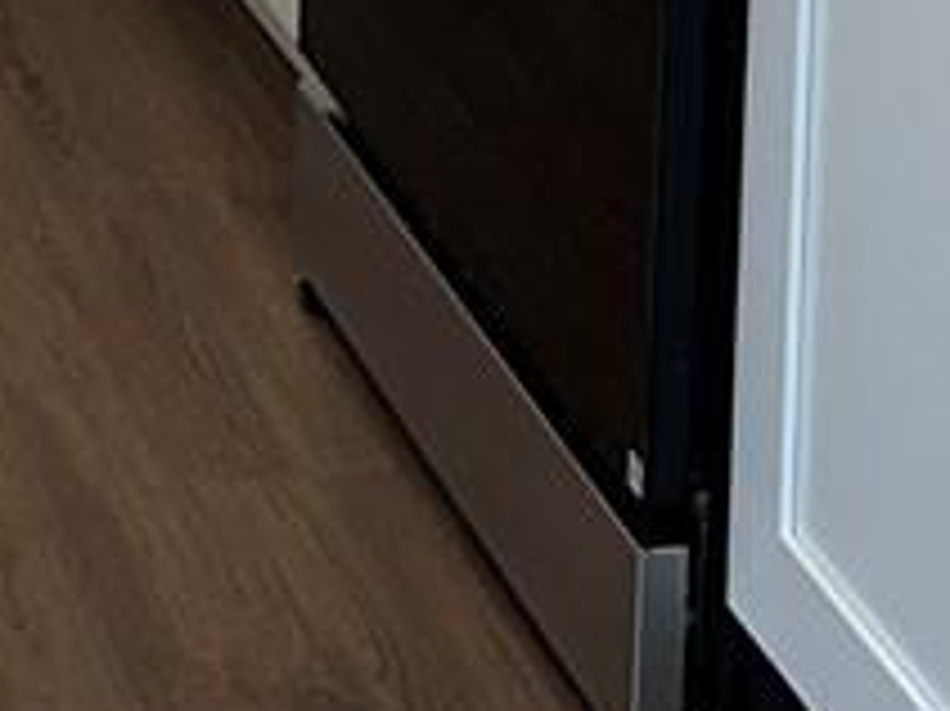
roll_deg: -1.8
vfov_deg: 7.5
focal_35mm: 182
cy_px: -1062
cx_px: 149
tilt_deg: -8.0
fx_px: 4992
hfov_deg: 10.8
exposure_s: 1/120
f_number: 1.78
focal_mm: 6.86
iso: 64
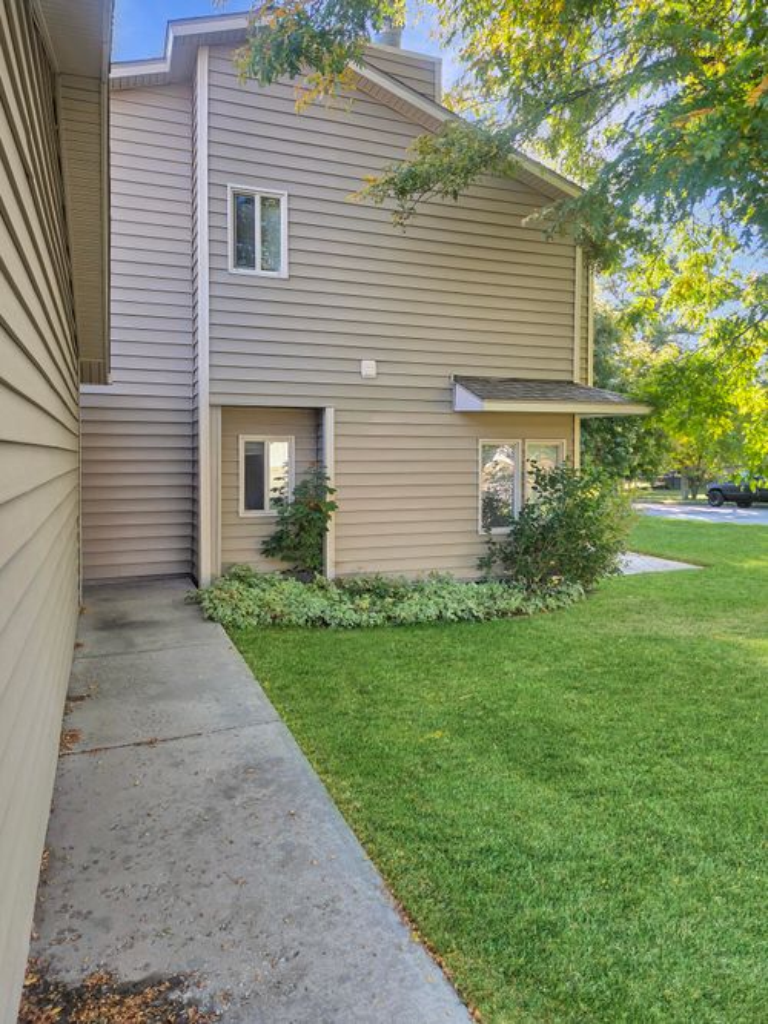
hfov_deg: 58.9
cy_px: 512
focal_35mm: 23
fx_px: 681
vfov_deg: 73.9
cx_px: 384
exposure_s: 1/617
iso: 80
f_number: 1.8
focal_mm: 5.4
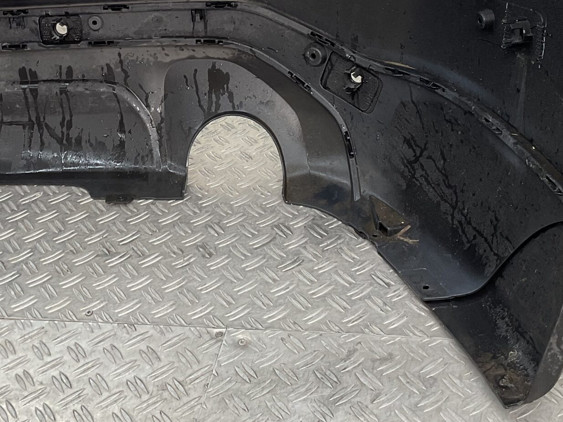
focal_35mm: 60
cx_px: 241
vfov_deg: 23.8
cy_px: 53
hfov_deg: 32.1
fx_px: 976
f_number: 1.8
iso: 25
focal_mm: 3
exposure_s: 1/100
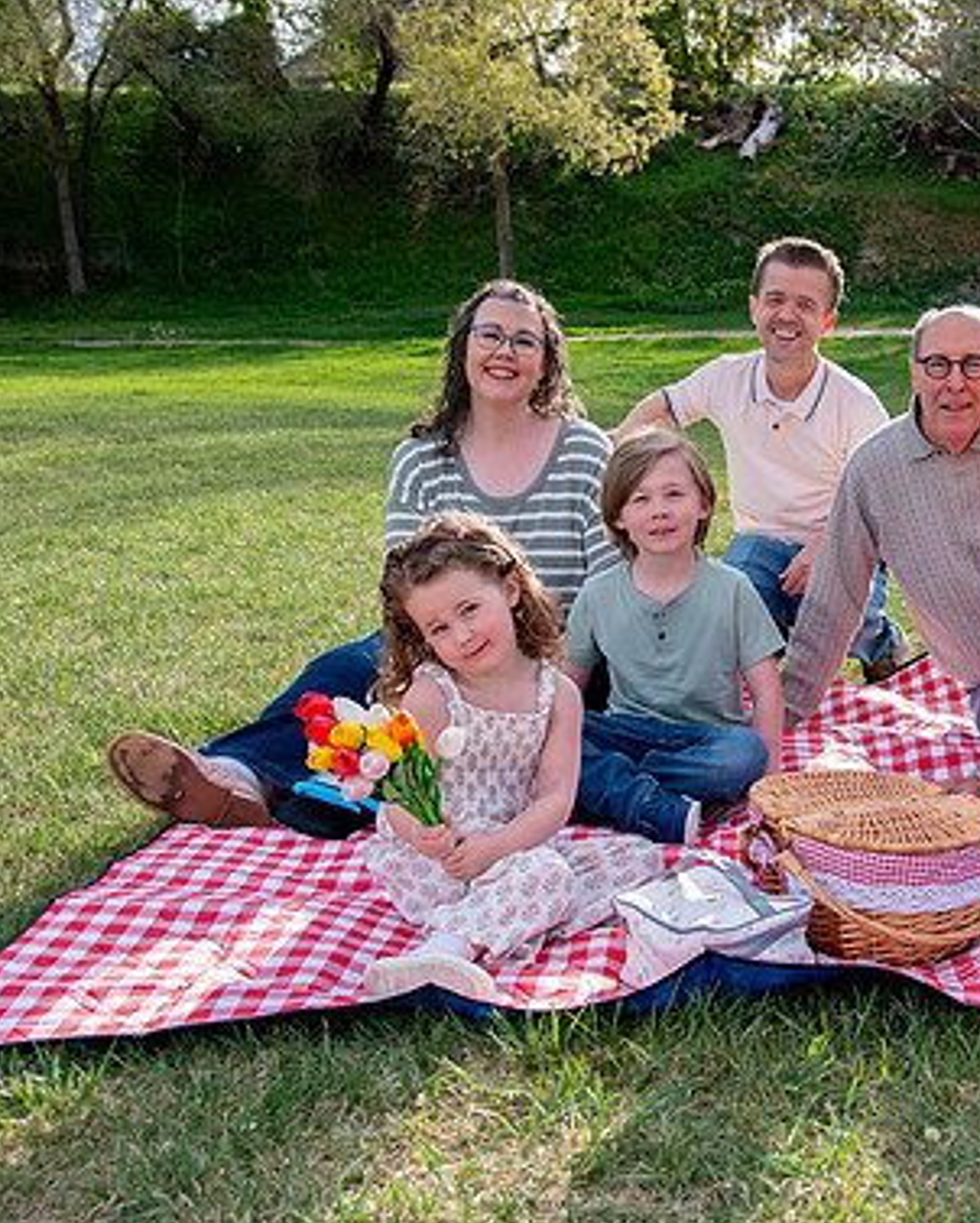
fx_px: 1775
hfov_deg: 30.2
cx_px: 775
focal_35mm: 49
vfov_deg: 38.0
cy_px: 589
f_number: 5
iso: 200
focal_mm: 32
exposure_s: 1/640
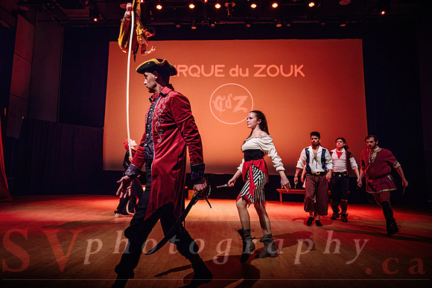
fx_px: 339
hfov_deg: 64.9
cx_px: 193
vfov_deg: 46.0
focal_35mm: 28
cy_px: 129
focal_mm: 25.5
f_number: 2.8
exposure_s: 1/200
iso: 1600
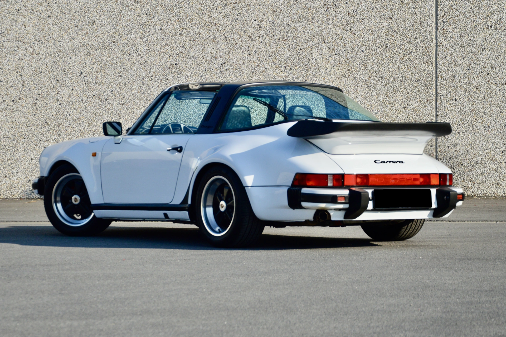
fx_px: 1580
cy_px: 168
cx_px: 253
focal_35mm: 112
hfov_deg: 18.2
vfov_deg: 12.2
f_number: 5.6
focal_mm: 75
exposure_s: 1/500
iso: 320
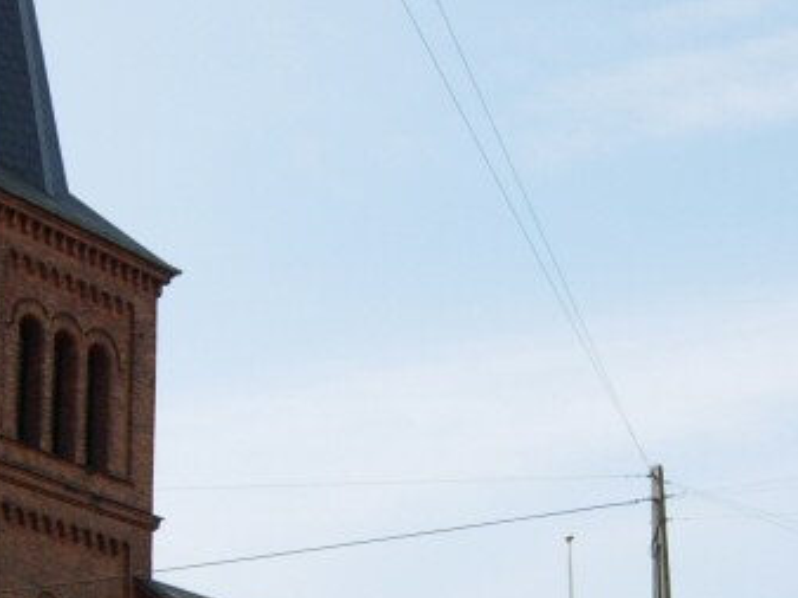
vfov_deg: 15.2
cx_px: 387
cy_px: 512
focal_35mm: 96
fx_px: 2212
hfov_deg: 20.5
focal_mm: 7.5
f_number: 5.4
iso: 50
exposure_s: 1/296
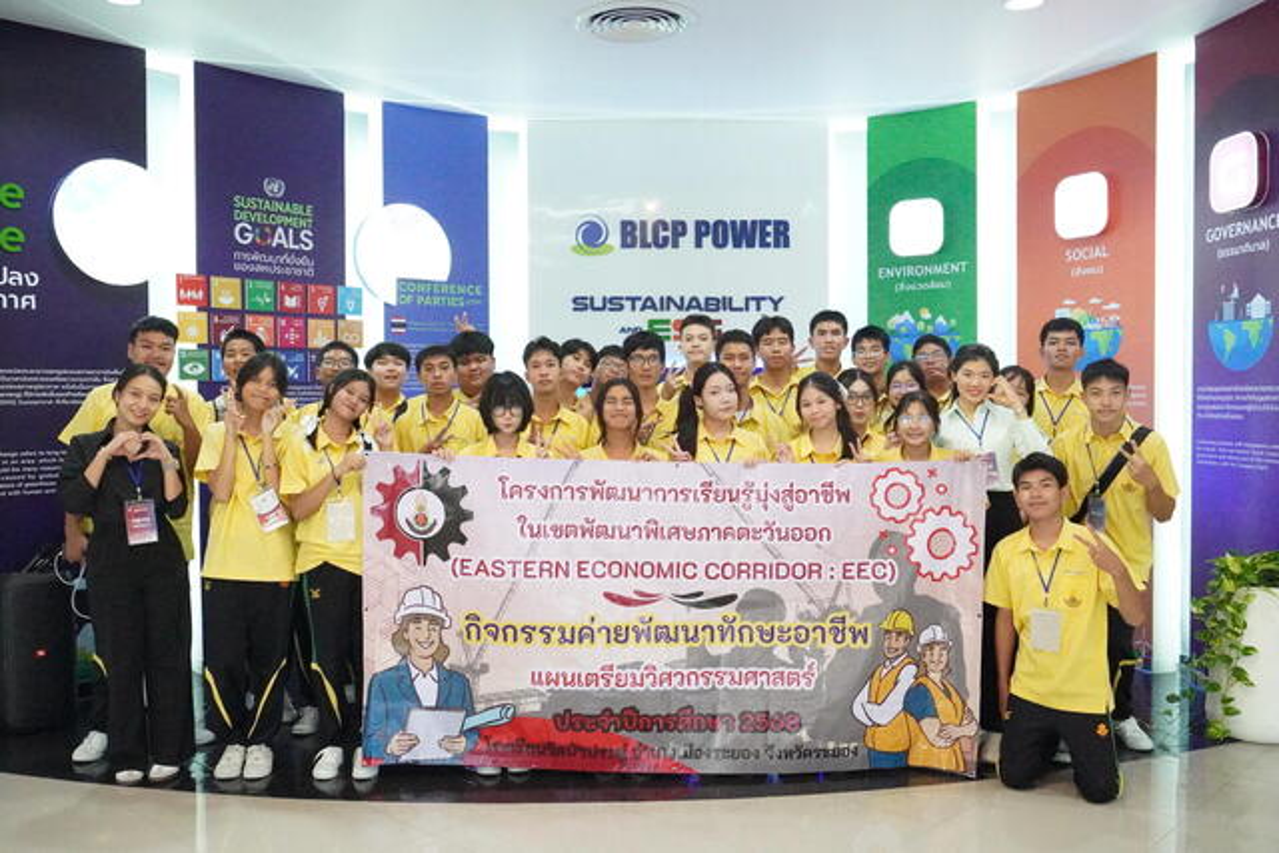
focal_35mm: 32
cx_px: 640
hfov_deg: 59.5
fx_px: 1119
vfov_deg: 41.7
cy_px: 426
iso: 16000
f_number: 5.6
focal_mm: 21
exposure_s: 1/320
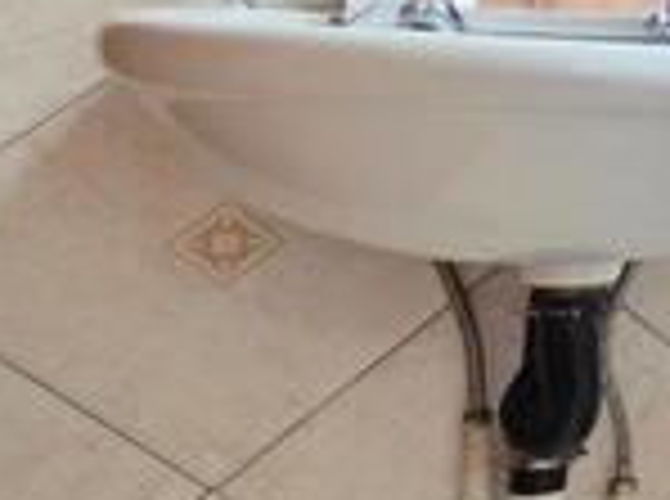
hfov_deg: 15.1
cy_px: 77
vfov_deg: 20.6
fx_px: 1352
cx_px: 1614
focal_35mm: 70
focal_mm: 2.2
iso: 500
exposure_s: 1/50
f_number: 1.9
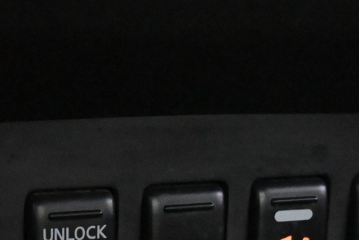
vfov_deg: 11.7
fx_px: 1144
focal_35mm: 115
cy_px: 304
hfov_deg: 17.8
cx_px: 105
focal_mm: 23
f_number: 4.2
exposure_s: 1/40
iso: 12800
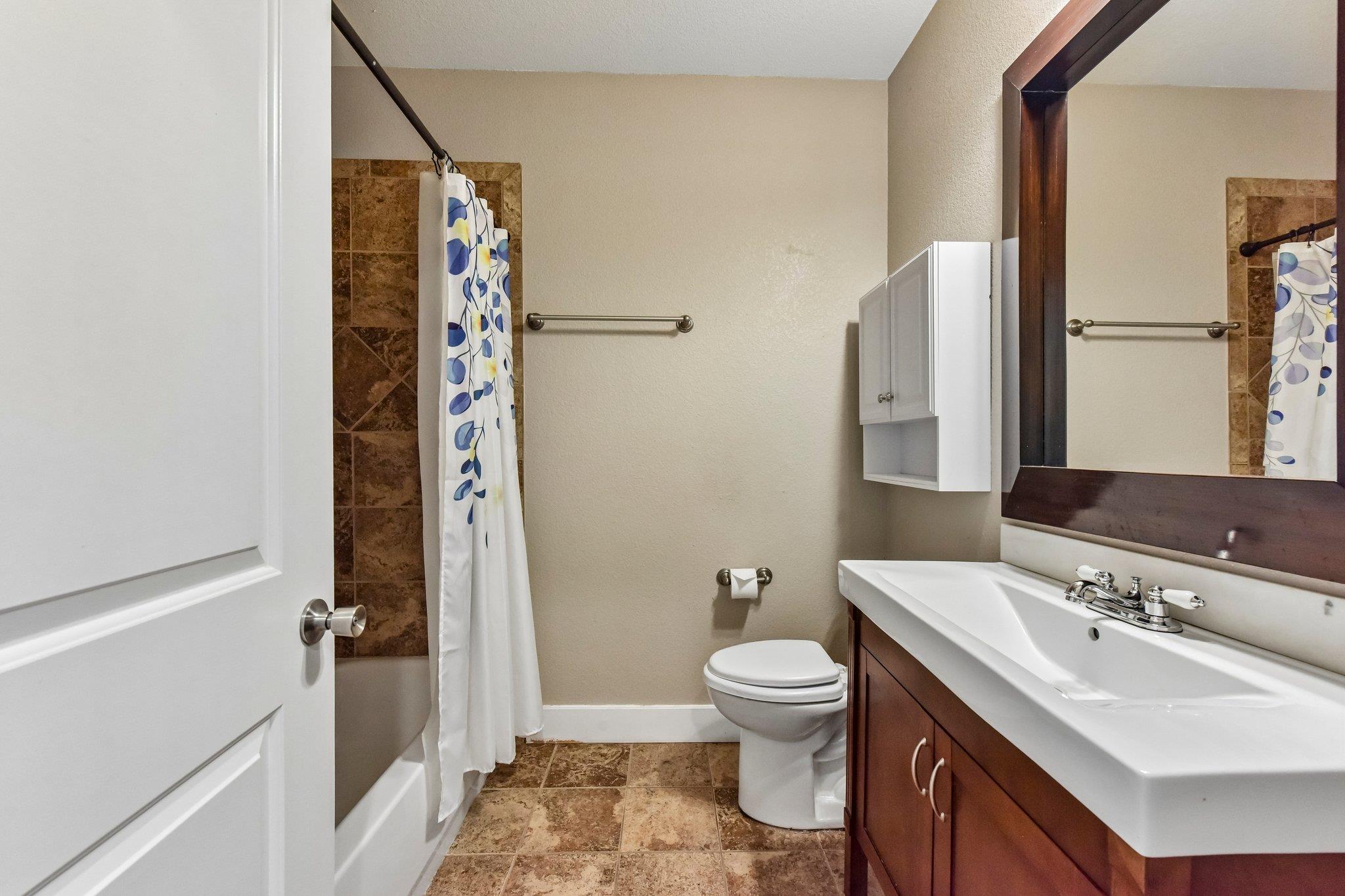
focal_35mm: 14
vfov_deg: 81.2
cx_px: 672
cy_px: 448
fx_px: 523
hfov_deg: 104.3
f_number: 8
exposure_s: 1/15
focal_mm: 14
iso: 2000
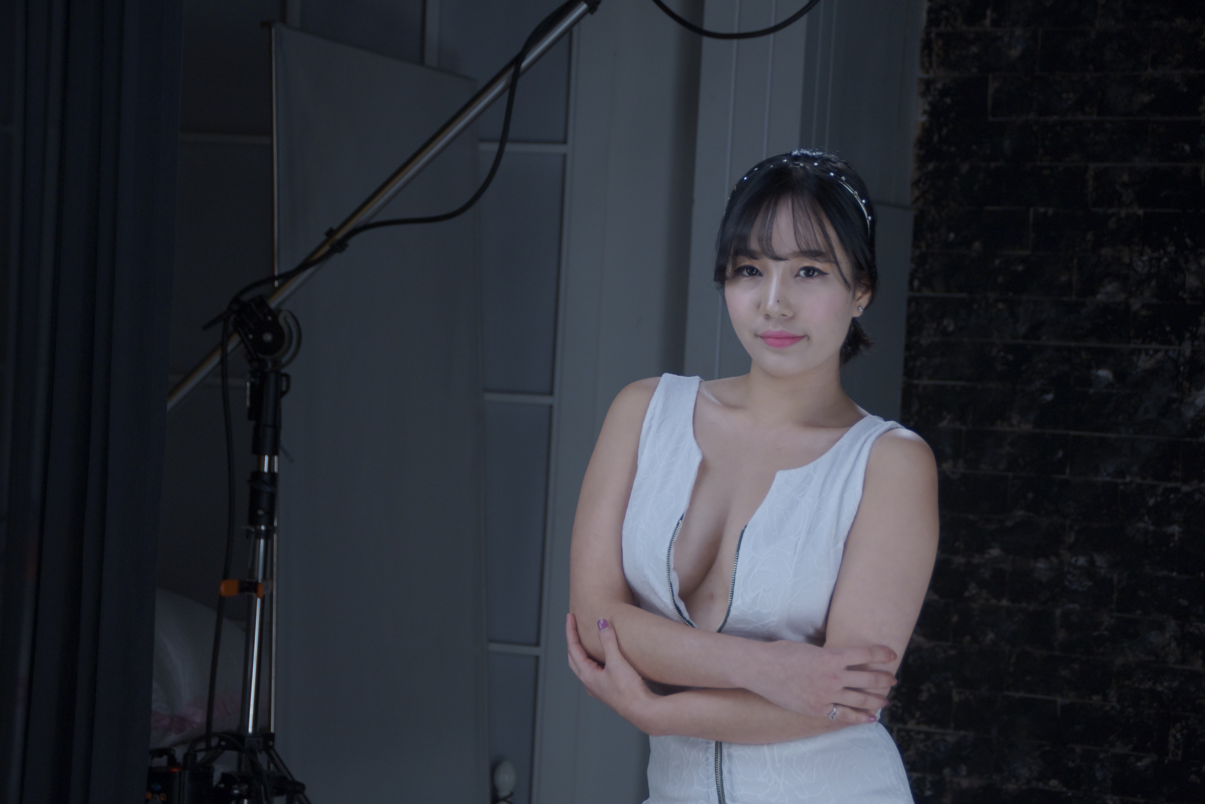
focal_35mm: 105
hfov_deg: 19.5
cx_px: 602
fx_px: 3514
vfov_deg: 13.0
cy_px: 402
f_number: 5.6
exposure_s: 1/200
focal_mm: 70
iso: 400
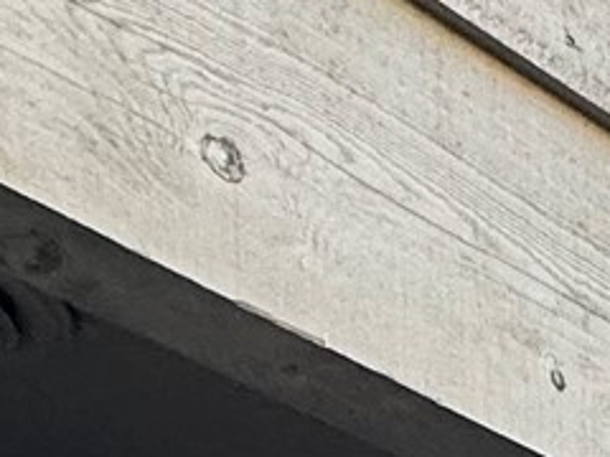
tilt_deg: -6.8
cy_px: 1803
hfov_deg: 15.7
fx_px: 1974
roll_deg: -0.4
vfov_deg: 8.1
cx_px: 1004
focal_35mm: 112
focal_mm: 2.22
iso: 80
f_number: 2.2
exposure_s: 1/120
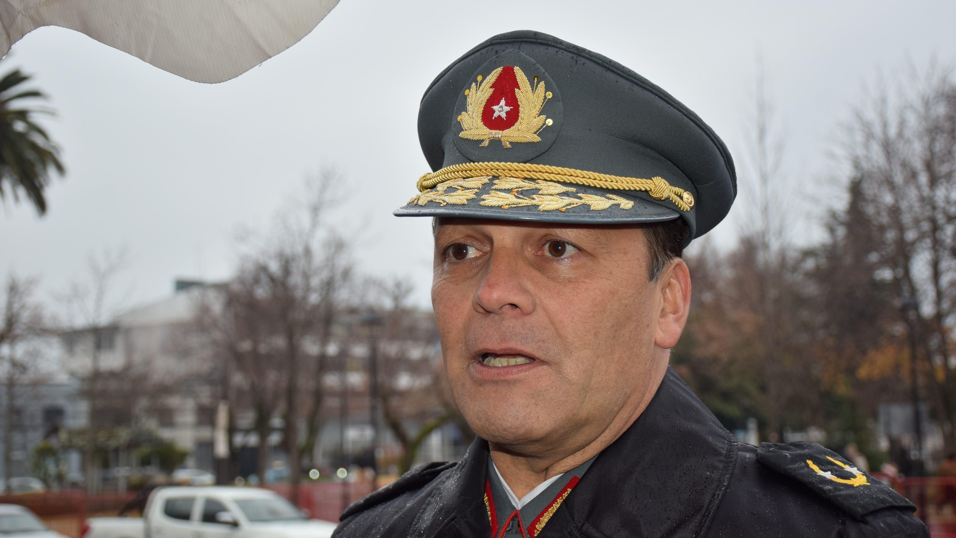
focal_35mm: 51
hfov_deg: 40.6
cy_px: 289
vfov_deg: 23.5
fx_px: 1293
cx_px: 479
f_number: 4
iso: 100
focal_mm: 32
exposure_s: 1/60
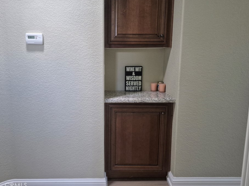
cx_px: 114
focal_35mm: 26
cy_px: 84
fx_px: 187
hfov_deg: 67.2
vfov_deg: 53.0
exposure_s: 1/240
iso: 1000
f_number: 1.8
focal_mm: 5.4
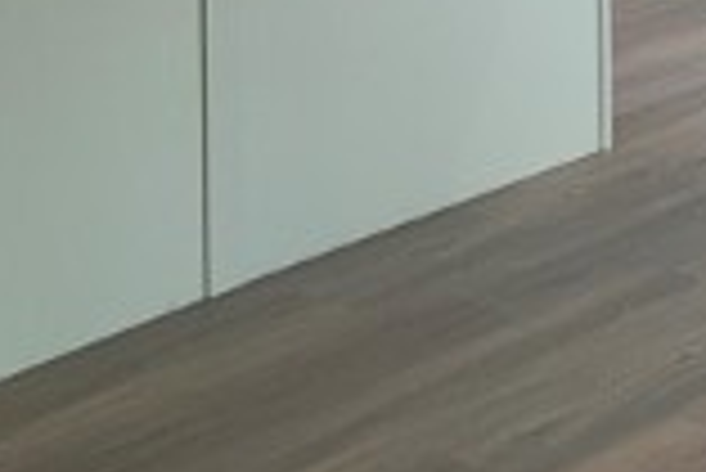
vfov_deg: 9.4
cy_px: -638
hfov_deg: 15.2
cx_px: -54
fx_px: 2591
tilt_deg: +0.1
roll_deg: +0.3
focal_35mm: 132
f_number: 1.8
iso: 64
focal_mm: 4.25
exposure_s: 1/60
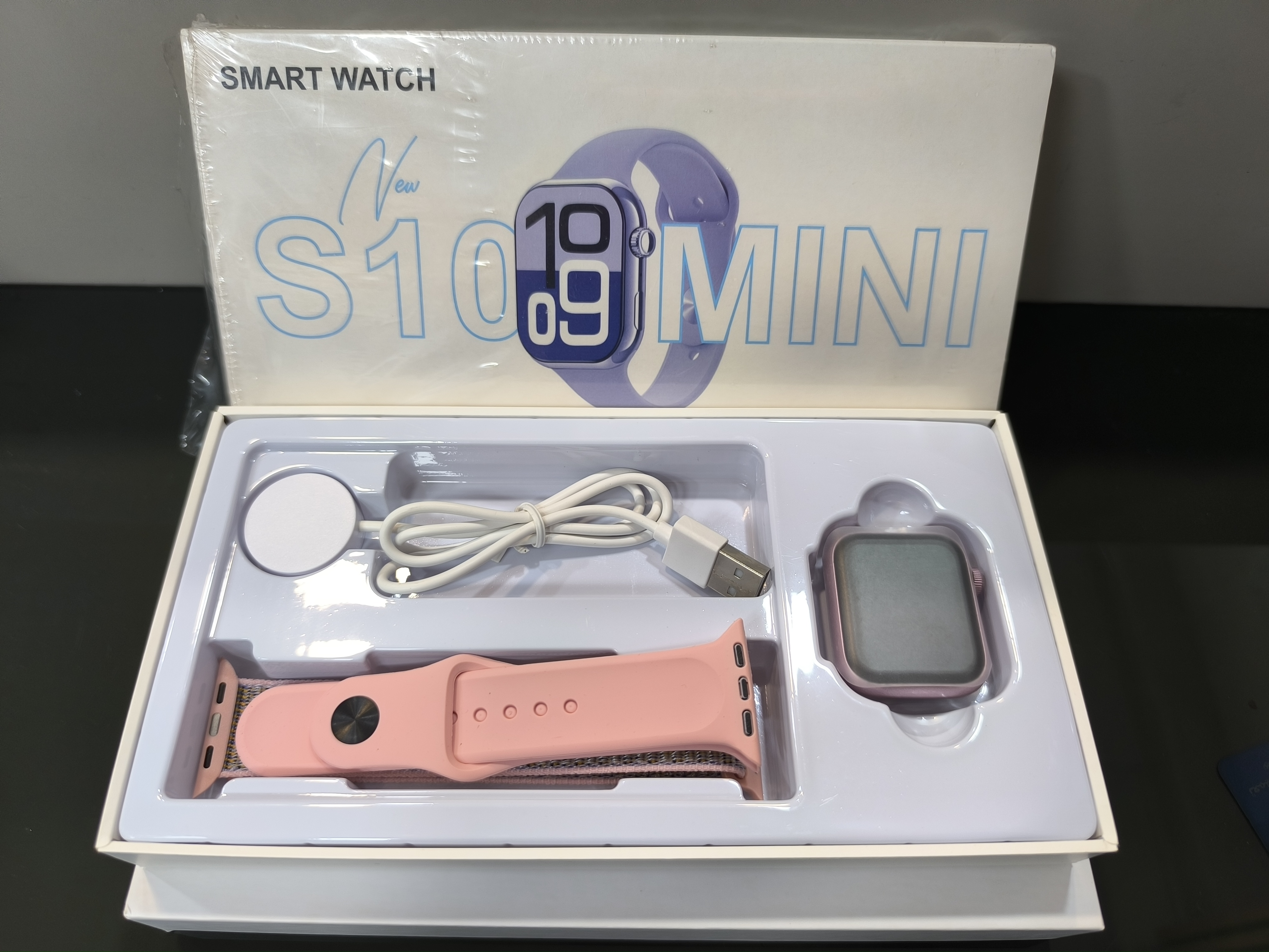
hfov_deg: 73.9
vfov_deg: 58.9
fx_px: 843
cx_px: 634
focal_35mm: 23
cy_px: 476
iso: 200
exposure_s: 1/100
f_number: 1.65
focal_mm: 6.14
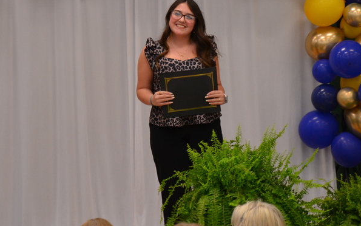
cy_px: 39
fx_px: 2714
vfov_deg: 4.8
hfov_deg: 7.6
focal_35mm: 276
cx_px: 183
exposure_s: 1/30
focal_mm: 105
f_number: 5.6
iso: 800
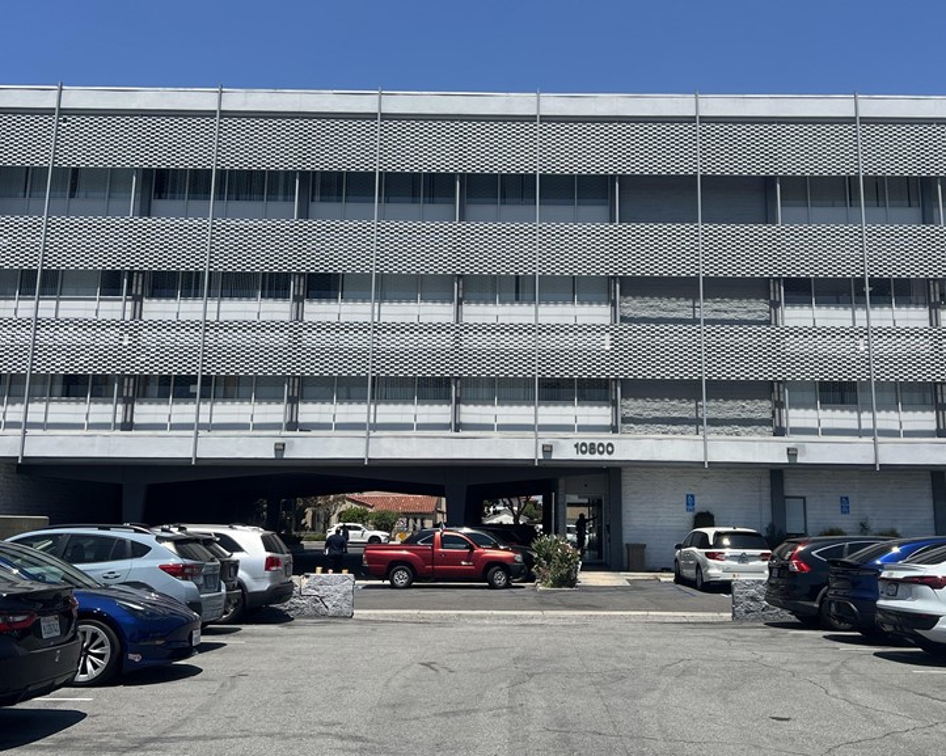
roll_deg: +0.6
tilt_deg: +12.7
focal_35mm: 36
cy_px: 333
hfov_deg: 50.2
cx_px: 515
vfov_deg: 41.1
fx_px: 1008
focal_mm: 5.7
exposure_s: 1/5882
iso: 50
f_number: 1.5
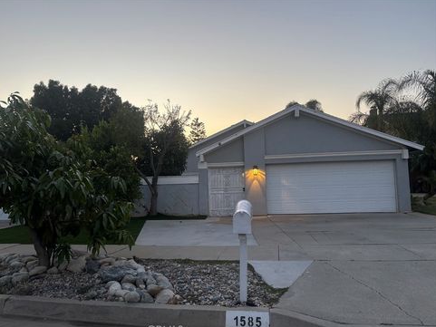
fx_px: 340
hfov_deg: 65.3
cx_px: 211
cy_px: 166
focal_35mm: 27
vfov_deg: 51.4
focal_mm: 5.96
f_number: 1.6
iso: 64
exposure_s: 1/120
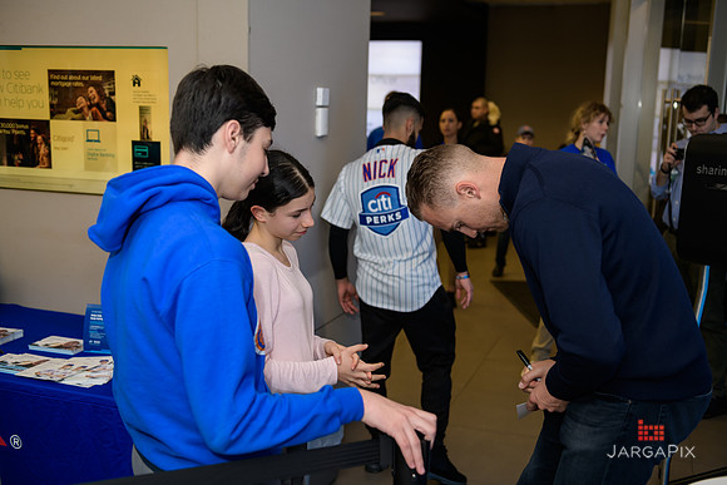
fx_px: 808
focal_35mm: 40
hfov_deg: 48.4
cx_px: 364
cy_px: 242
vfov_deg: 33.4
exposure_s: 1/125
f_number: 3.2
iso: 400
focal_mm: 40
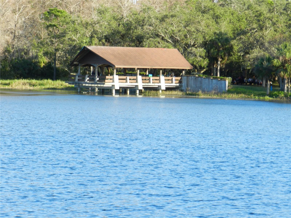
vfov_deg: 9.3
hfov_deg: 12.3
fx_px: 1345
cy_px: 109
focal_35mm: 160
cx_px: 146
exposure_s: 1/250
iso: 160
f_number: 5.3
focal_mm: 28.4
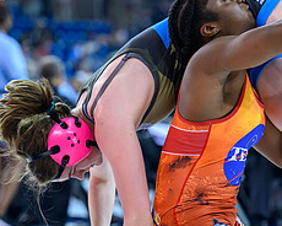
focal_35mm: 279
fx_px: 2329
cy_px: 203
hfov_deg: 6.9
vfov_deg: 5.5
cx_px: 209
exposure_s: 1/800
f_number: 2.8
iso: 2500
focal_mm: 104
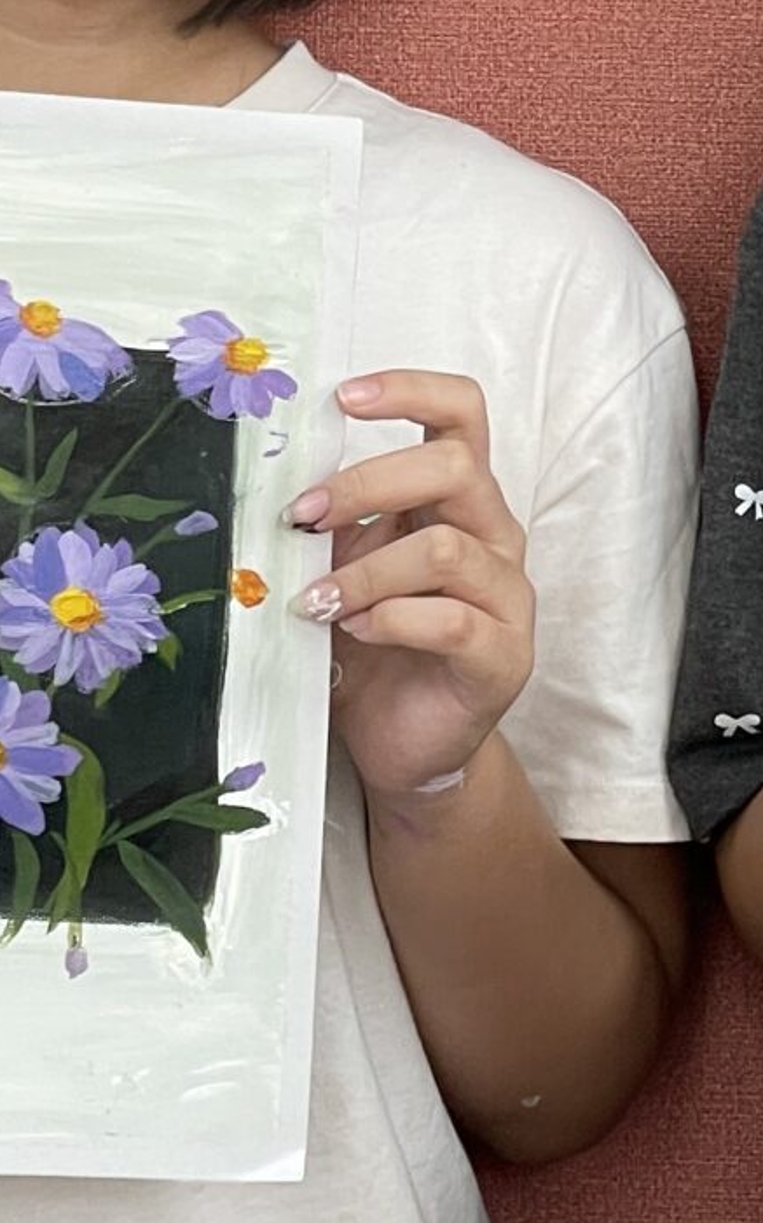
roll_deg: -2.2
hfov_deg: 12.4
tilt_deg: -5.0
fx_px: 3496
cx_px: 134
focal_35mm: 105
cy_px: 184
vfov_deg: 19.6
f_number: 2
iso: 80
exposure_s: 1/100
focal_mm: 6
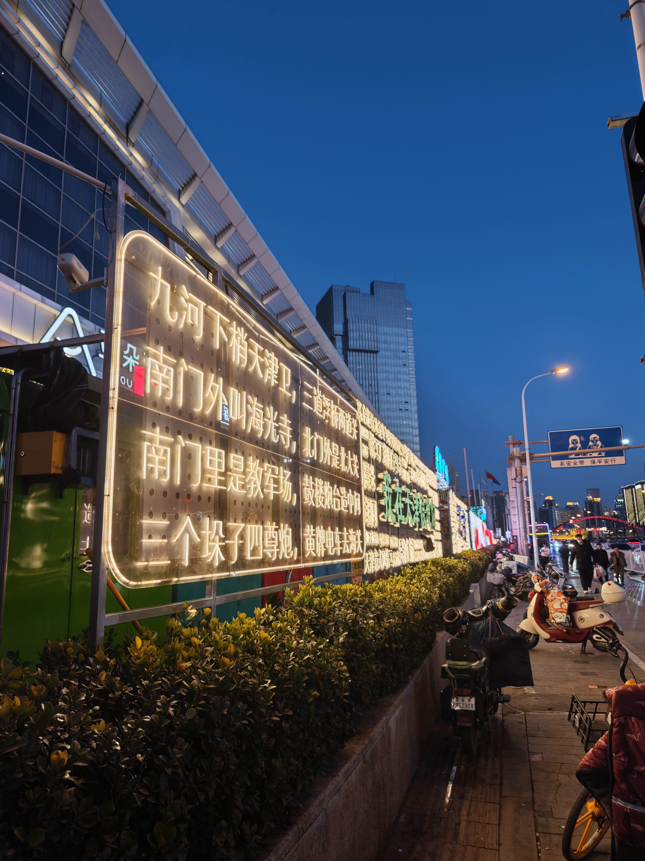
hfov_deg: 58.9
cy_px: 430
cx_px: 322
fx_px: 571
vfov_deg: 73.9
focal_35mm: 23
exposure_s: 1/100
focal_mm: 6.55
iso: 50
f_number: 1.62
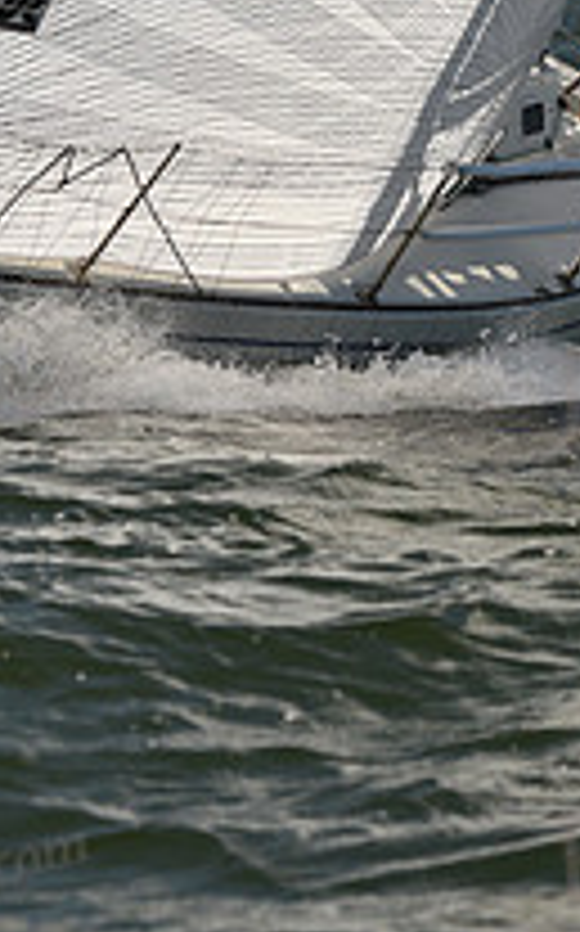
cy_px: 155
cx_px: 324
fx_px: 7248
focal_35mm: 286
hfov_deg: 4.6
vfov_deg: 7.3
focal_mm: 100
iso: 250
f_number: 4
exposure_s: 1/1250
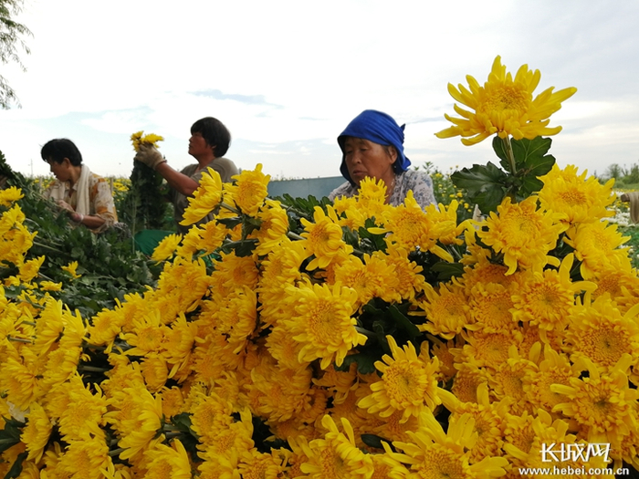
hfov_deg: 65.3
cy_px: 240
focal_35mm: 27
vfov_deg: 51.4
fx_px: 498
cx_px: 320
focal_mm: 3.62
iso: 50
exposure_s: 1/382
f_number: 1.8
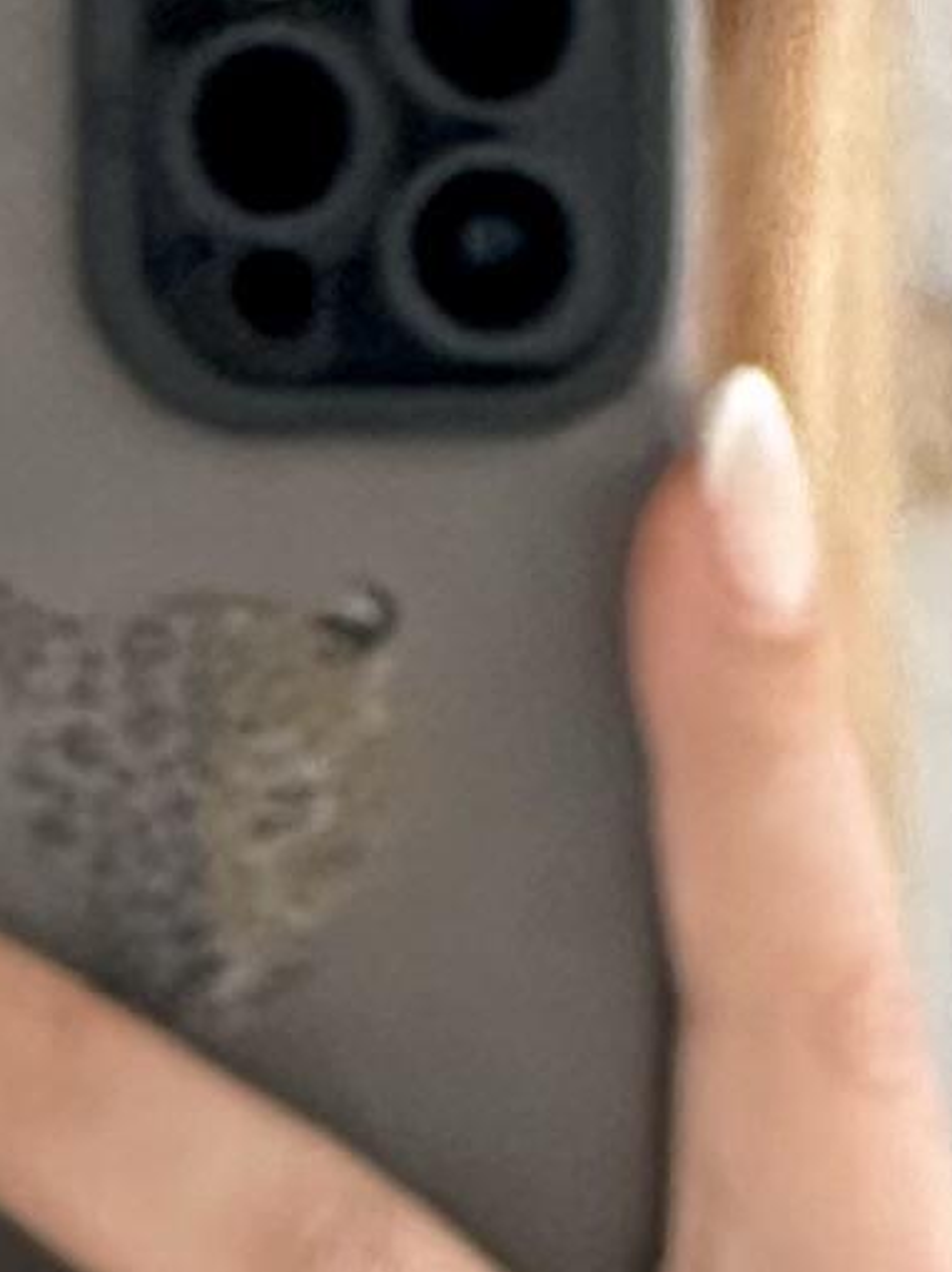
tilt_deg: -13.1
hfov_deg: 2.4
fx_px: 22350
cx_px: -227
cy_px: 3467
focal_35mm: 609
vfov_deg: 3.2
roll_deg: -1.6
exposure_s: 1/61
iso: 200
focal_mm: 9
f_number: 2.8
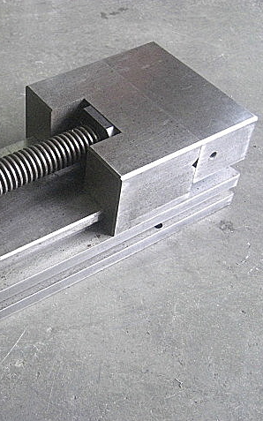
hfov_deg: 23.3
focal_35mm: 54
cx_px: 24
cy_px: 210
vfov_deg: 37.5
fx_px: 619
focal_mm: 7.9
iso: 800
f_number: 2.8
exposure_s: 1/30
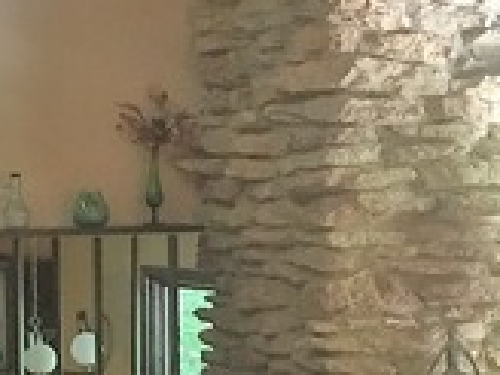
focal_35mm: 113
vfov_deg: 13.1
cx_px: 12
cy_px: 290
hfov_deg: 17.1
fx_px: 1632
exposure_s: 1/15
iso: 125
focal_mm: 4.15
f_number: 2.2
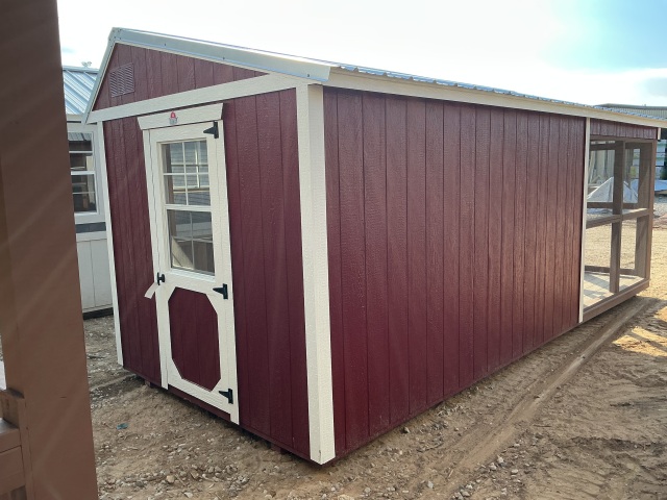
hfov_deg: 61.7
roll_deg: +0.2
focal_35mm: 29
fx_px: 559
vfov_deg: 48.2
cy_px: 250
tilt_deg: -5.3
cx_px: 334
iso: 25
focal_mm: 3
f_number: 1.8
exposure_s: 1/613
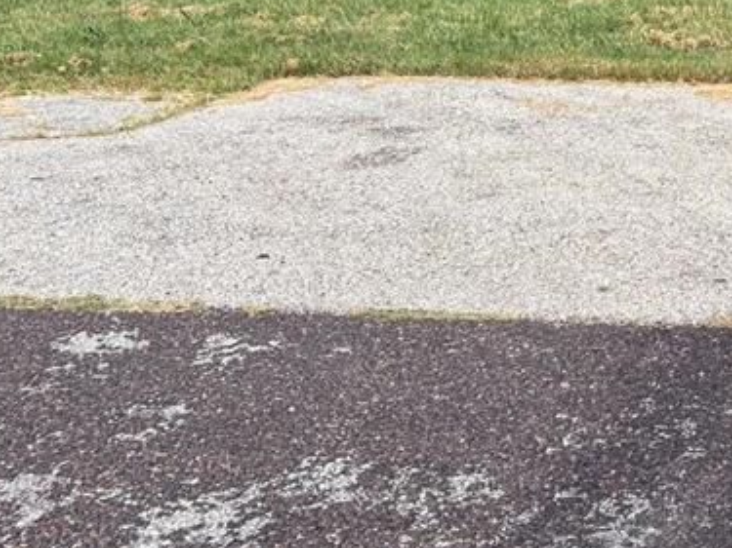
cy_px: 14
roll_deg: +0.7
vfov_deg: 20.1
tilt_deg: -11.5
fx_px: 1501
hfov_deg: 25.3
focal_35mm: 71
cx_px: 818
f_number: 1.6
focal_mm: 5.96
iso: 50
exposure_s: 1/1706
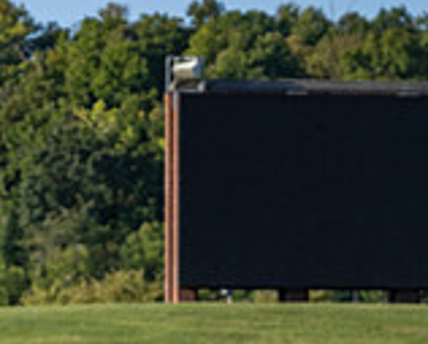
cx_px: 68
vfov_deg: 6.4
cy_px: 489
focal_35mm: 241
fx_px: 3058
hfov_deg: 8.0
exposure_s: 1/1250
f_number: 4
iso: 320
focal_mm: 70
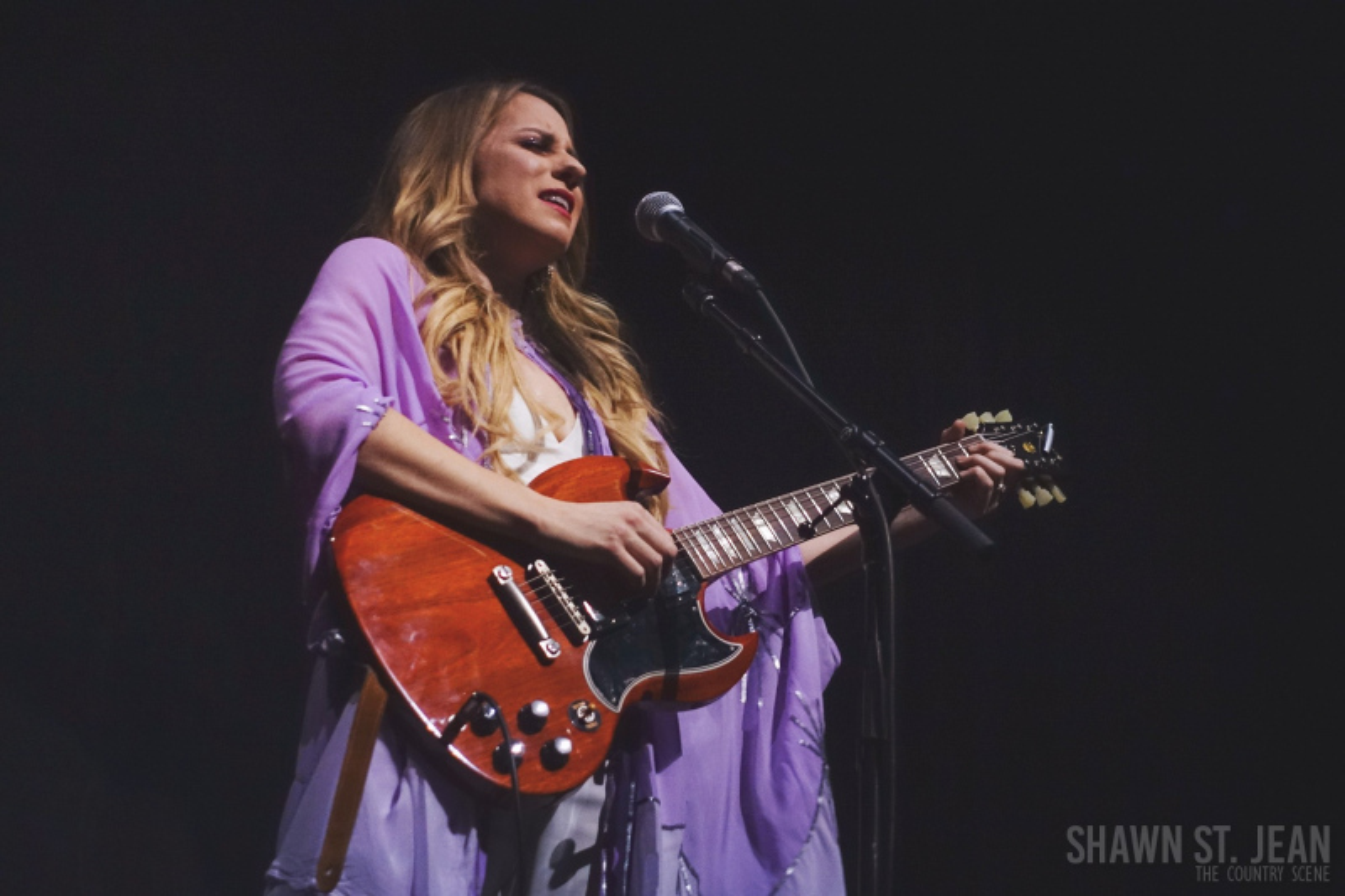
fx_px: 2615
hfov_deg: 28.8
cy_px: 448
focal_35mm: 70
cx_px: 672
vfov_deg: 19.4
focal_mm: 25.7
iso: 1250
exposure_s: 1/60
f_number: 2.8
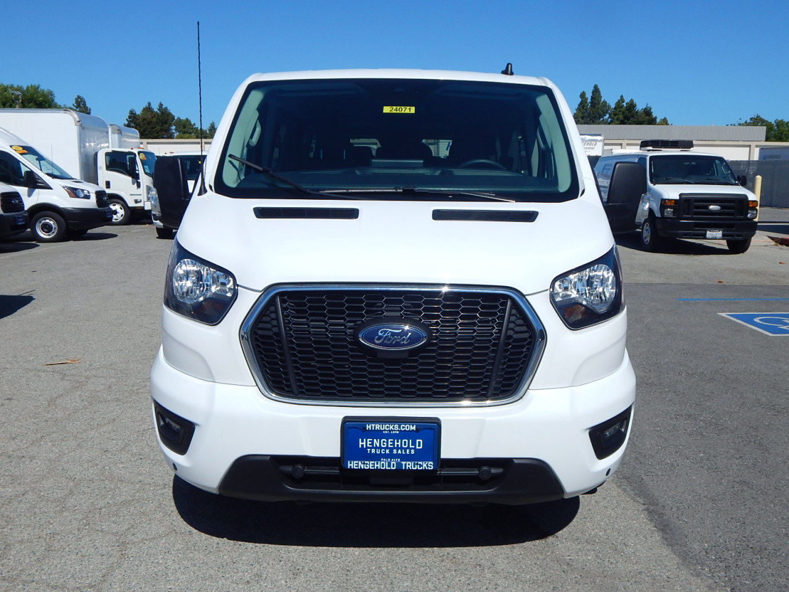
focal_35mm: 31
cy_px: 296
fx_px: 707
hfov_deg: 58.4
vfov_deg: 45.4
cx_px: 394
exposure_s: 1/1000
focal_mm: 5.6
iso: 125
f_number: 6.5
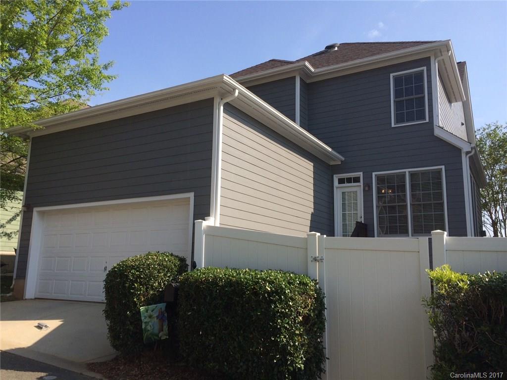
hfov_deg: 61.7
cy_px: 190
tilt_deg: +10.3
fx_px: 425
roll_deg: -0.8
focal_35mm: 29
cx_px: 254
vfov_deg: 48.2
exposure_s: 1/1414
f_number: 2.2
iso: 32
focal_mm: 4.15
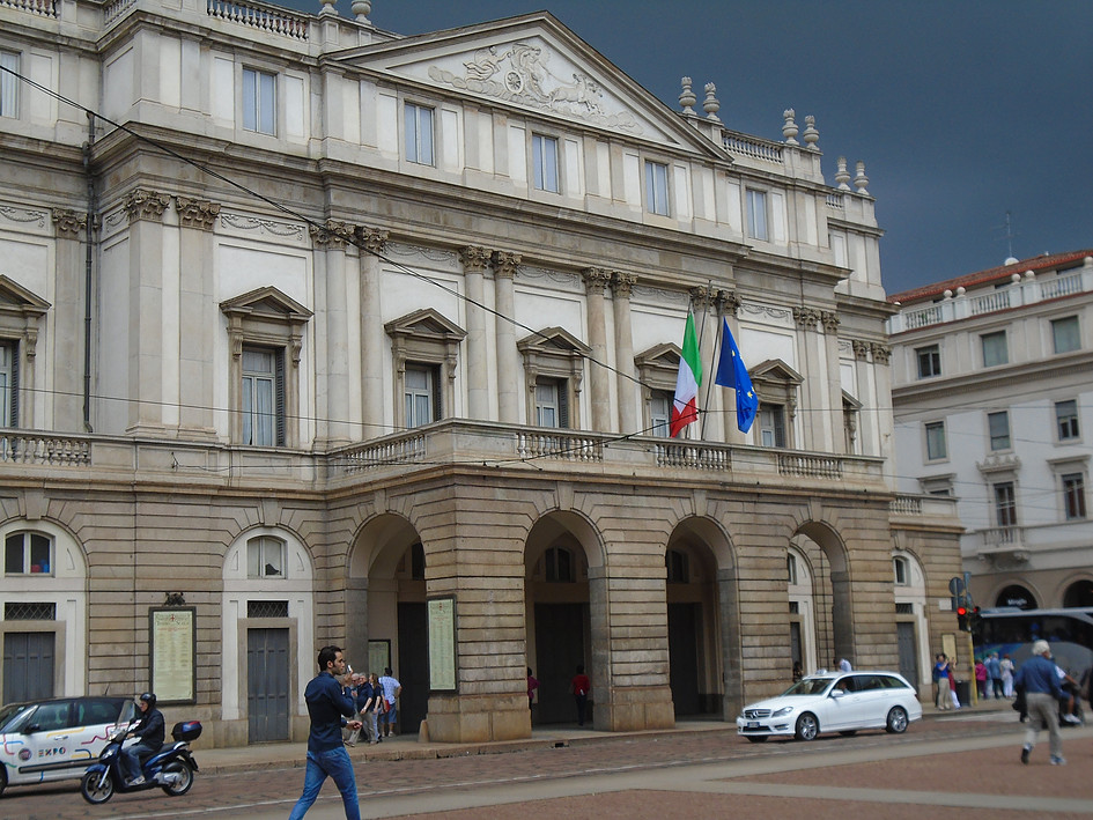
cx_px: 546
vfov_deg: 29.7
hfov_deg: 38.9
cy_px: 410
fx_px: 1547
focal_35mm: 49
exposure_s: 1/400
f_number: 4.5
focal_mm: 8.7
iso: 100
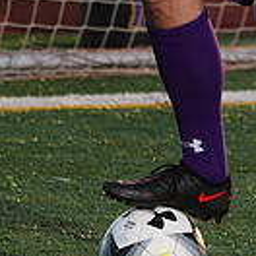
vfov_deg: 1.9
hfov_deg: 1.9
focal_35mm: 937
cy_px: -145
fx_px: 7840
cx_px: 247
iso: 100
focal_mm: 250
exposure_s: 1/200
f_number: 7.1
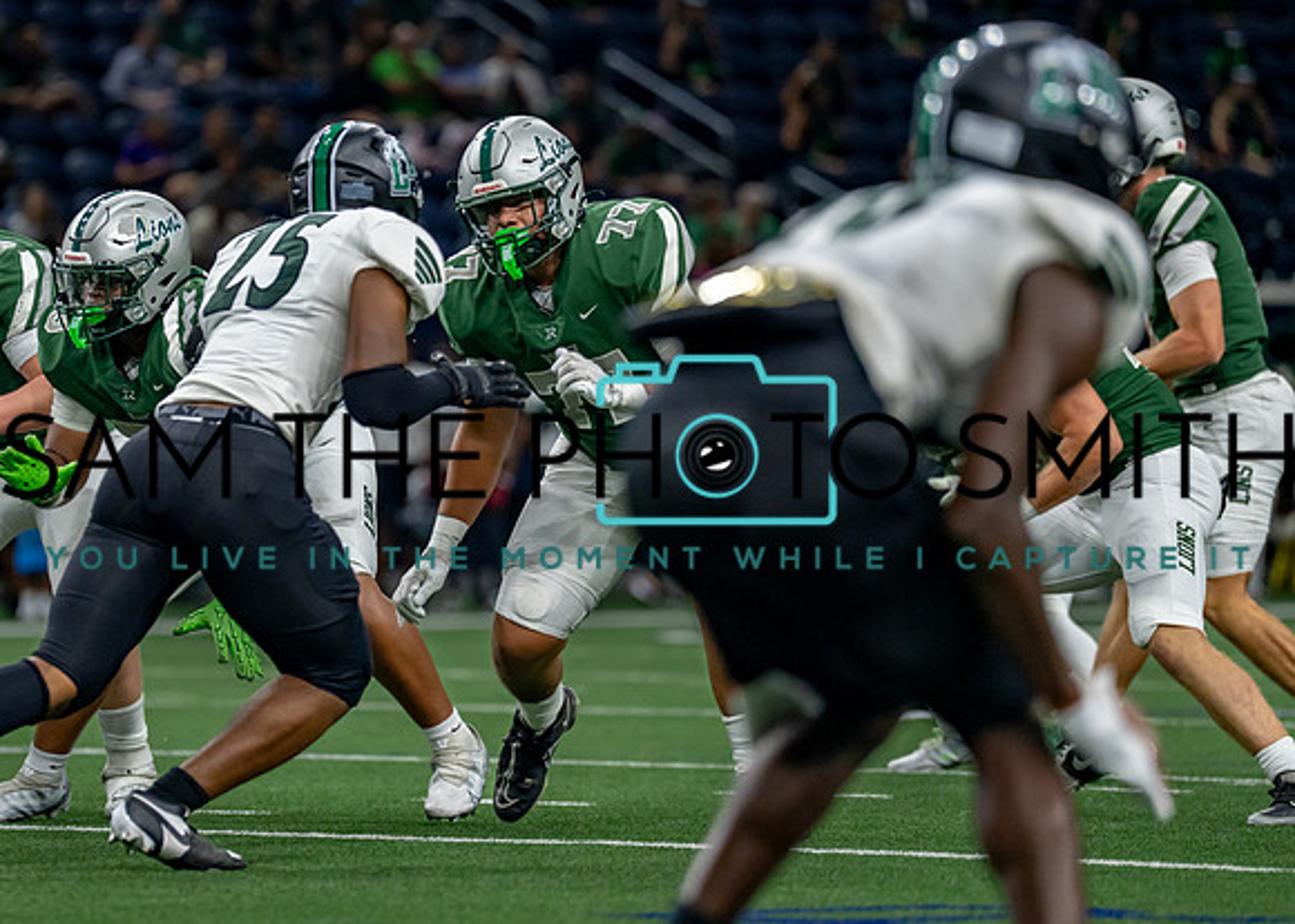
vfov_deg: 4.5
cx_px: 403
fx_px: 11669
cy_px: 467
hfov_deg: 6.3
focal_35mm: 317
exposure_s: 1/1000
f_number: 2.8
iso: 1250
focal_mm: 200
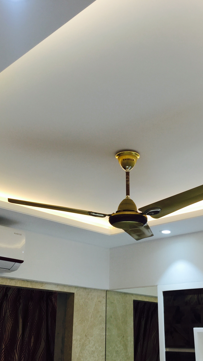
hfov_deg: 27.7
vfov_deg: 47.4
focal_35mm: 43
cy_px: 179
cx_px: 110
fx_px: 411
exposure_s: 1/50
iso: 32
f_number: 2.2
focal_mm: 4.15
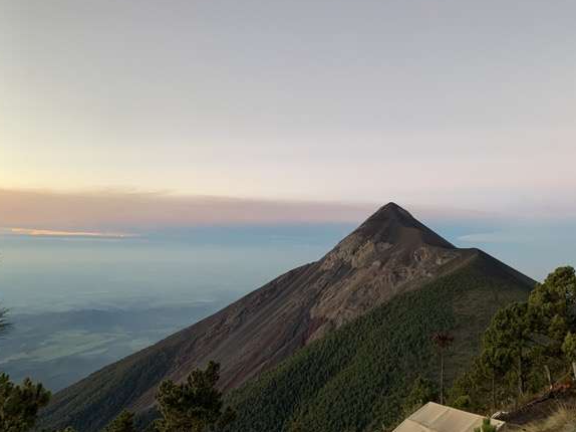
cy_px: 227
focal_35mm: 29
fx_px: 482
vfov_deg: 48.2
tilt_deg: +1.2
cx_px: 309
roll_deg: -1.6
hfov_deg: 61.6
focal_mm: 4.25
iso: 80
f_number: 1.8
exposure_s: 1/121
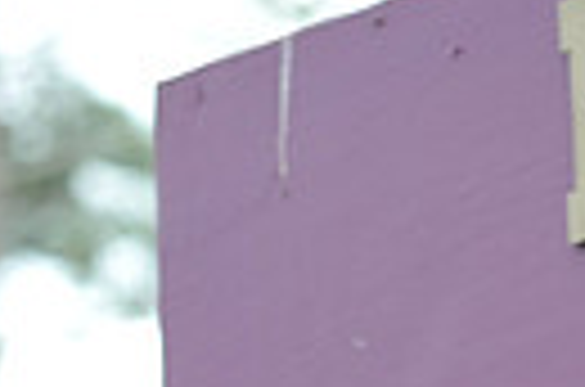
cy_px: 742
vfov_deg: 2.3
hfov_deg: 3.4
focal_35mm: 604
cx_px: 900
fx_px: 9791
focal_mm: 135
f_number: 6.3
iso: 250
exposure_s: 1/80
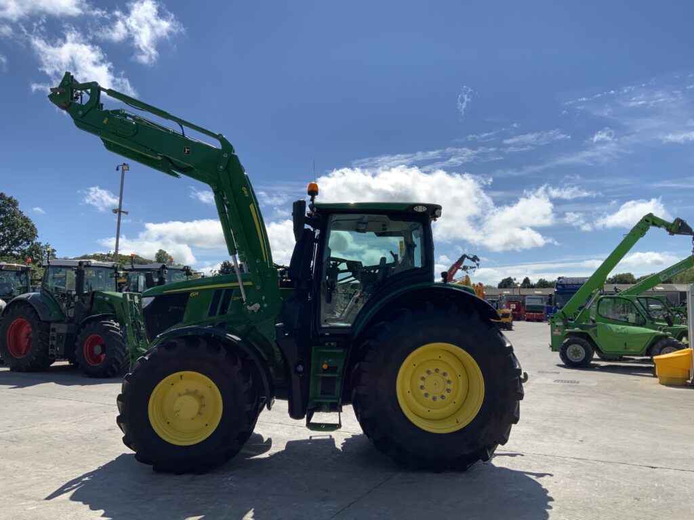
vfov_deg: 48.2
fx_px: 581
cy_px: 260
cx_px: 347
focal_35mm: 29
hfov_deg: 61.7
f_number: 1.8
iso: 16
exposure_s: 1/1675
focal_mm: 3
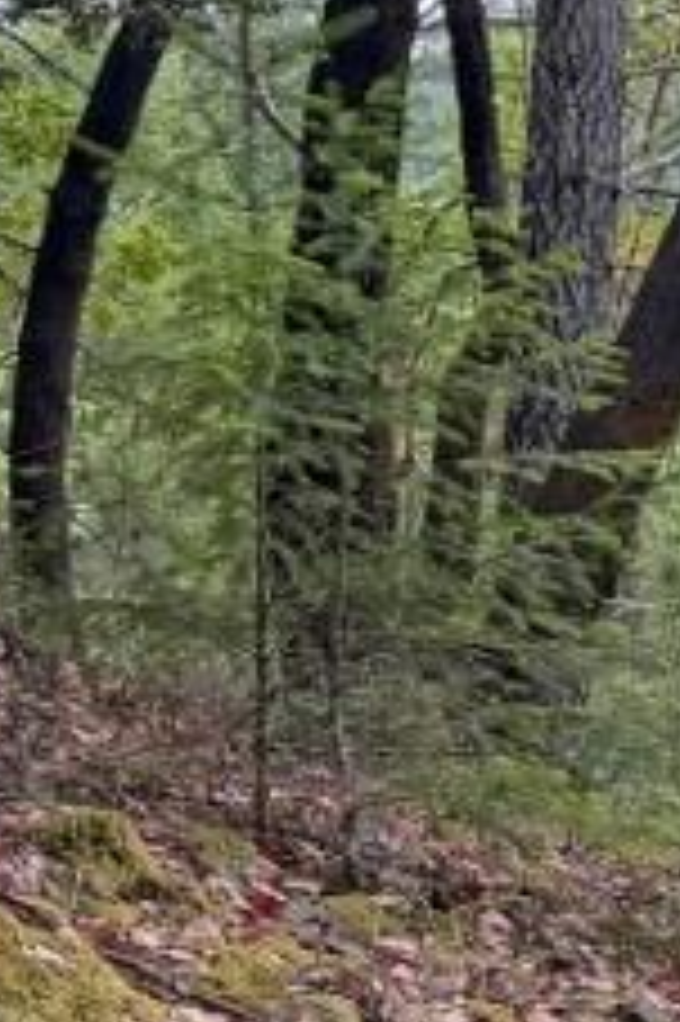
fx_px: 4682
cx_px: 2950
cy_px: 851
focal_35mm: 165
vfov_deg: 12.4
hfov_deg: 6.3
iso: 100
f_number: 1.78
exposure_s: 1/309
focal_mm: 6.76
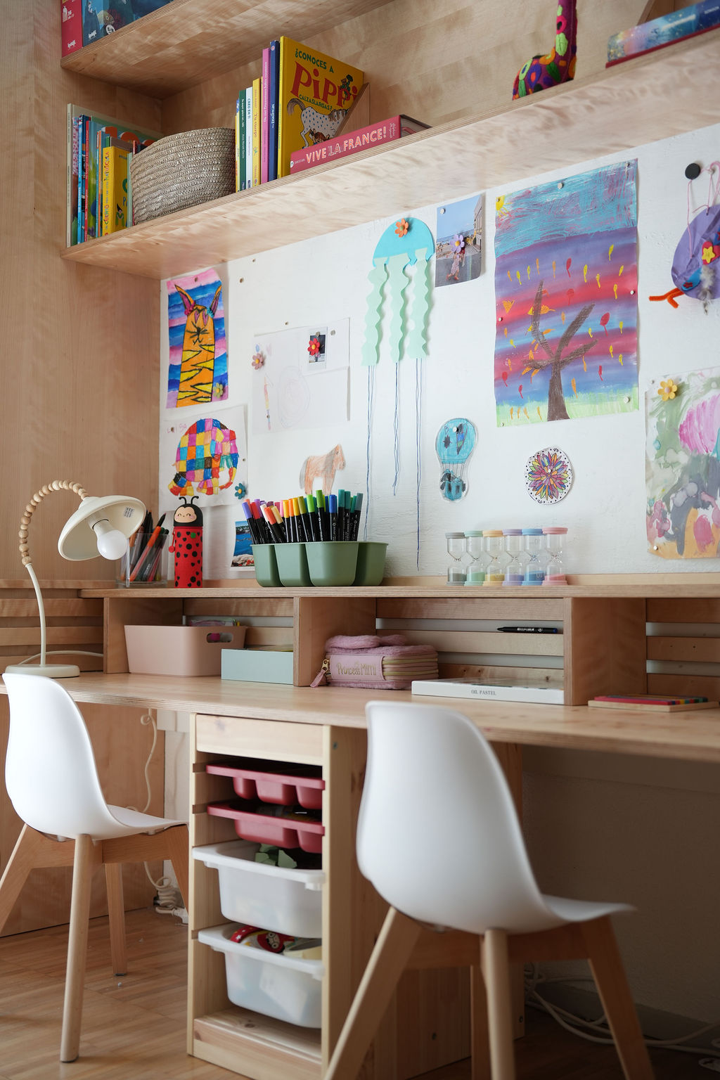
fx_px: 1350
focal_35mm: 45
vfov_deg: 43.6
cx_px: 360
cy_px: 540
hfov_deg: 29.9
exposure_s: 1/80
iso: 200
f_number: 2.8
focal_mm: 45
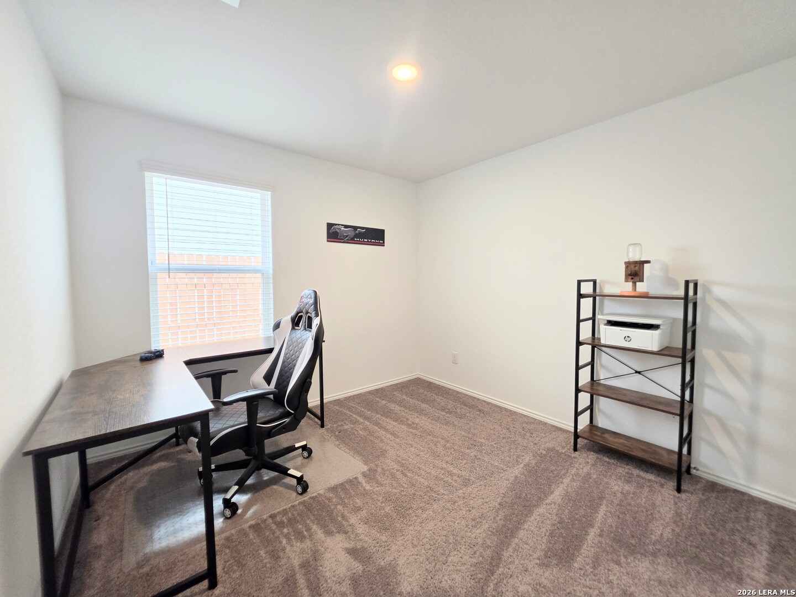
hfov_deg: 106.2
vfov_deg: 89.9
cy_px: 298
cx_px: 398
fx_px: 299
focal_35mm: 13
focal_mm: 2.2
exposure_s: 1/120
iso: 125
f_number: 1.9
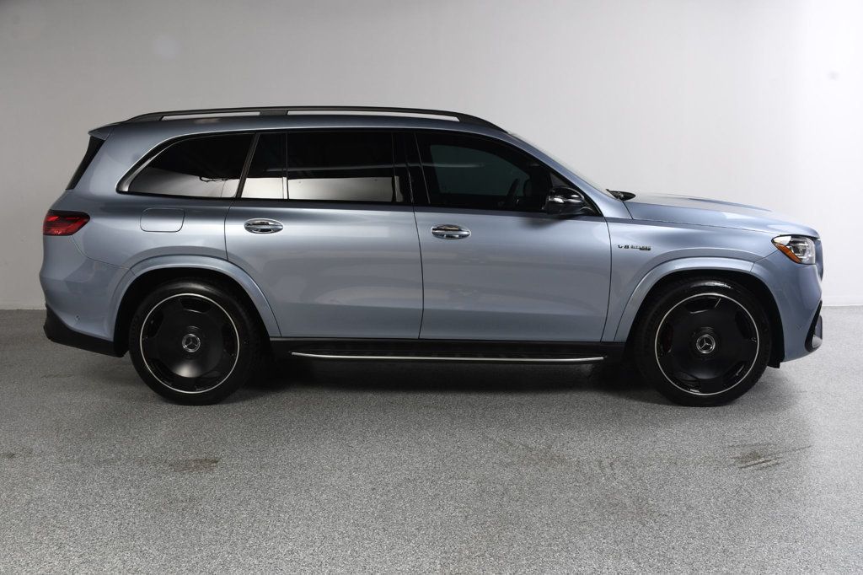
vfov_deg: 38.9
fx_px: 815
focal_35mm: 34
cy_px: 288
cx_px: 432
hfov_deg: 55.8
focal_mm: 23
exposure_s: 1/160
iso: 100
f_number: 11
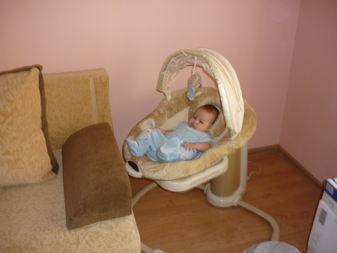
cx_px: 168
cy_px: 126
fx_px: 321
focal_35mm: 33
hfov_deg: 55.3
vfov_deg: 43.0
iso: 100
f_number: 2.8
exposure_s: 1/30
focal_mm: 5.5
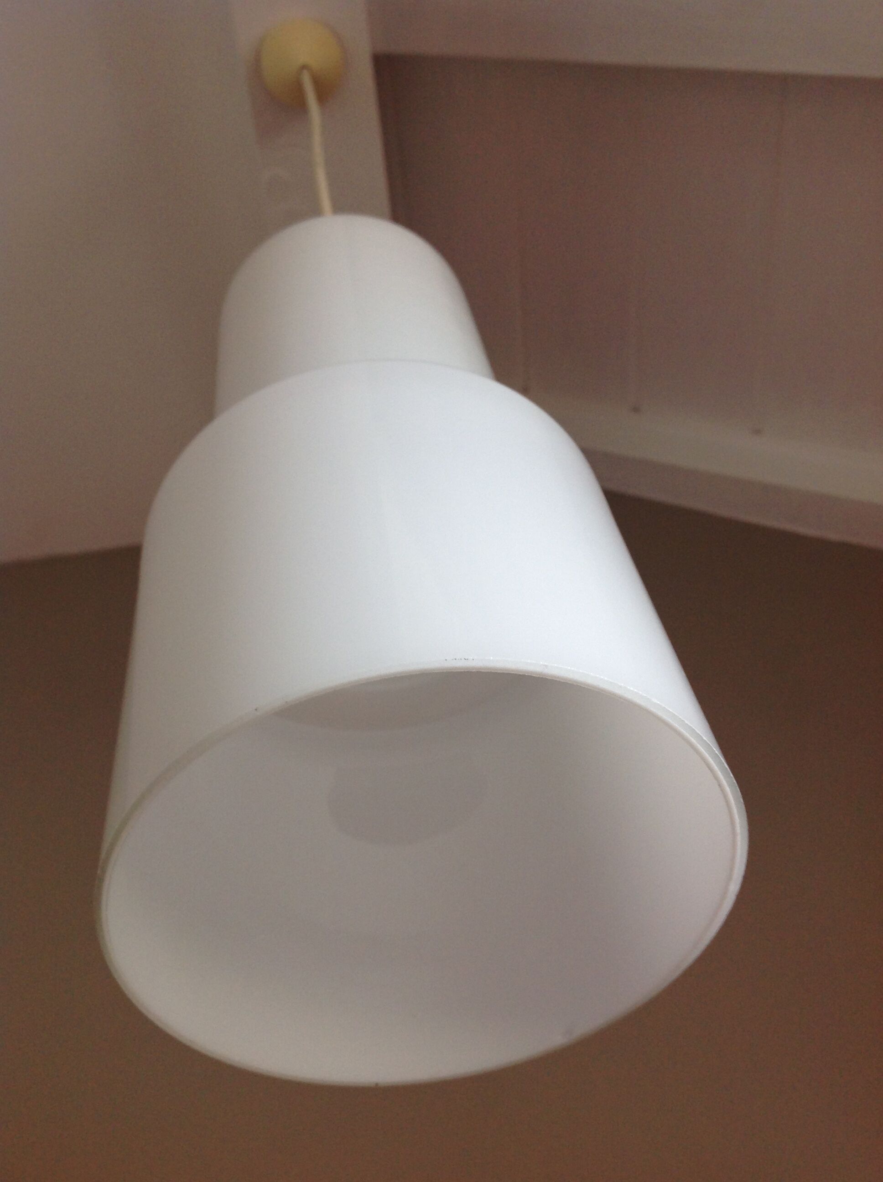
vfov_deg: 52.7
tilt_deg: +51.3
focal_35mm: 35
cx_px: 442
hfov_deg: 40.6
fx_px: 1194
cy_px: 591
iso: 80
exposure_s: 1/15
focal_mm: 4.28
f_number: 2.4
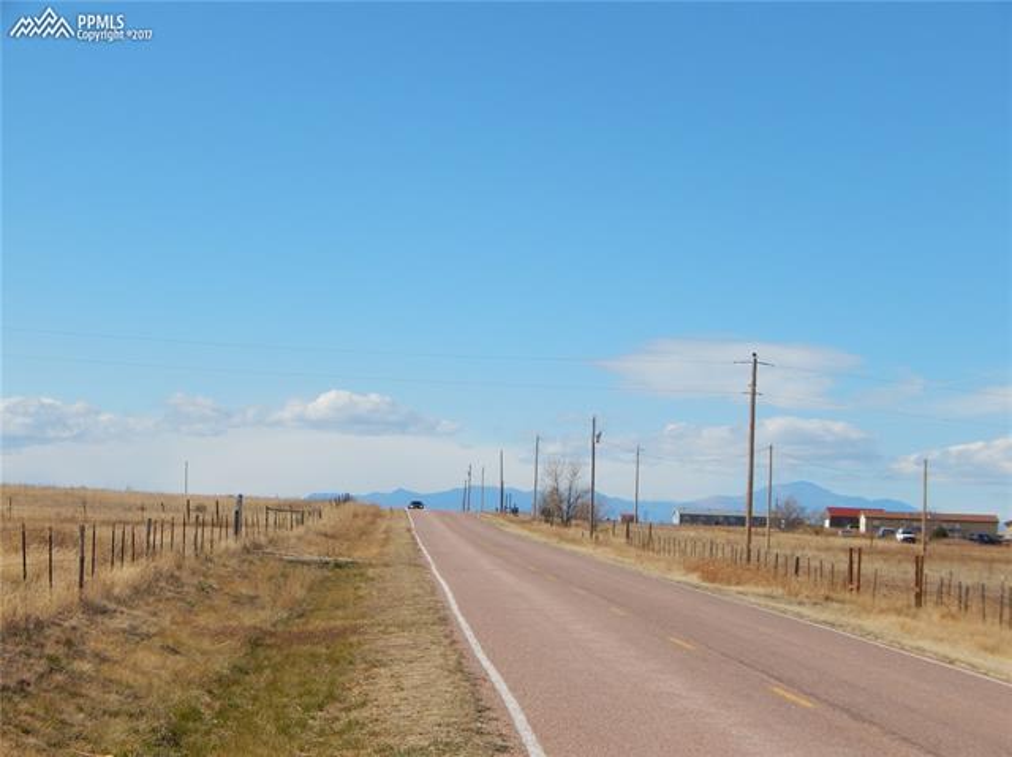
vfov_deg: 14.2
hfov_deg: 18.9
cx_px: 506
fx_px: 3038
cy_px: 378
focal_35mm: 104
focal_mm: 18.7
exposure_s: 1/1250
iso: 125
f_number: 4.5
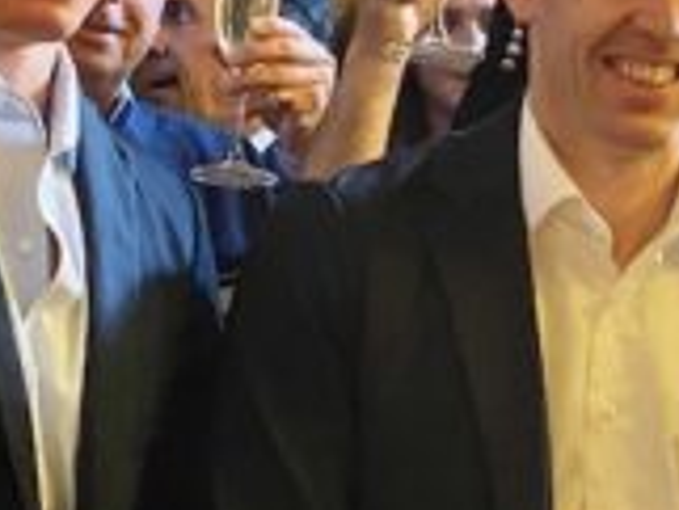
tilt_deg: +3.2
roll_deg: -5.1
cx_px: 447
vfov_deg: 11.5
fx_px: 2532
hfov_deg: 15.2
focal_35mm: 129
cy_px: 282
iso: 640
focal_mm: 4.25
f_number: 1.8
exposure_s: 1/25
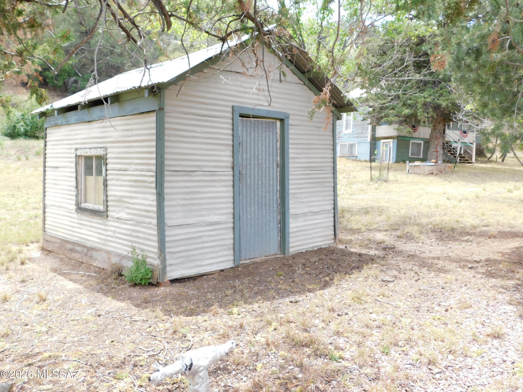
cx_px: 262
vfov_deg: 46.8
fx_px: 453
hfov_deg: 60.0
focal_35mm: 30
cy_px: 196
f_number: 3.2
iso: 125
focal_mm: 5.3
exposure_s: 1/250
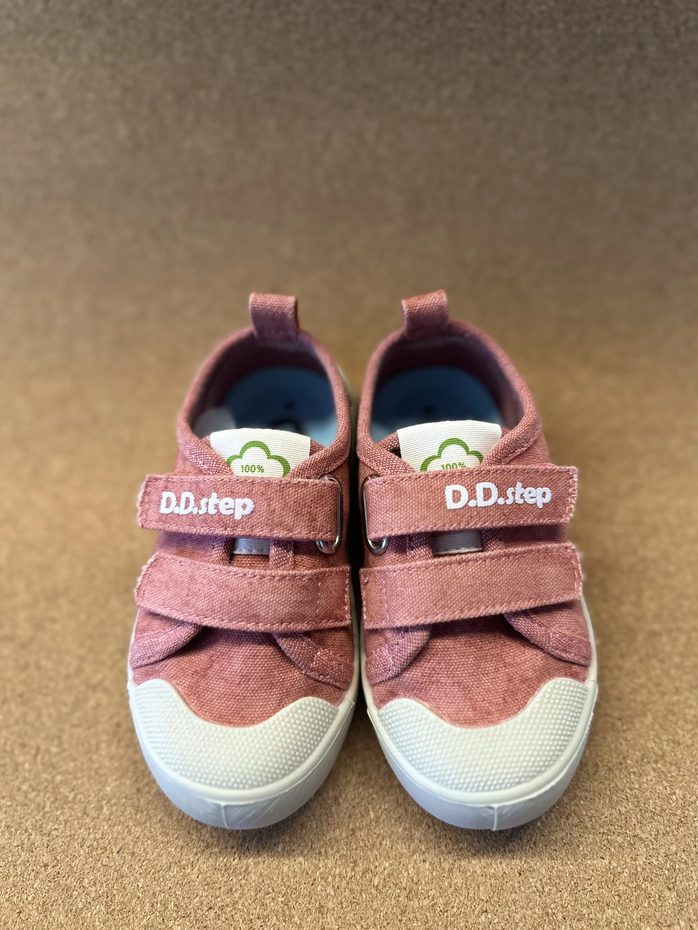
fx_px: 672
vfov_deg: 69.4
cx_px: 356
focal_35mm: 25
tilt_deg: -66.3
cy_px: 473
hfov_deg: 54.9
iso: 320
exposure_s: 1/60
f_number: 1.78
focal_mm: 6.86
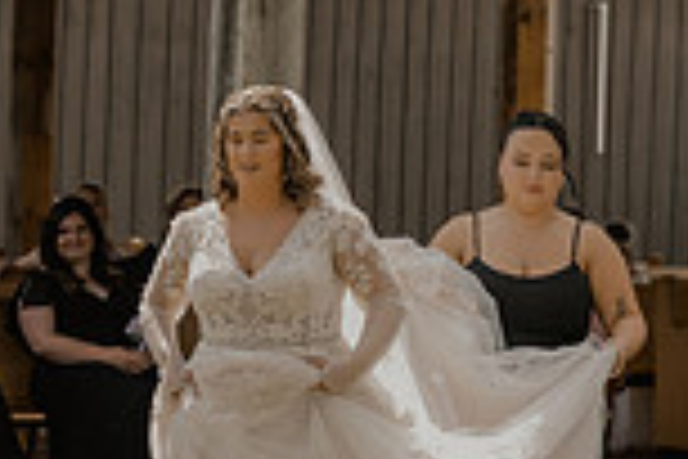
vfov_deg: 4.9
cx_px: 166
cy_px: 214
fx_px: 5332
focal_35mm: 279
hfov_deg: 7.4
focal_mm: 70
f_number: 4
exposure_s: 1/500
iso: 250
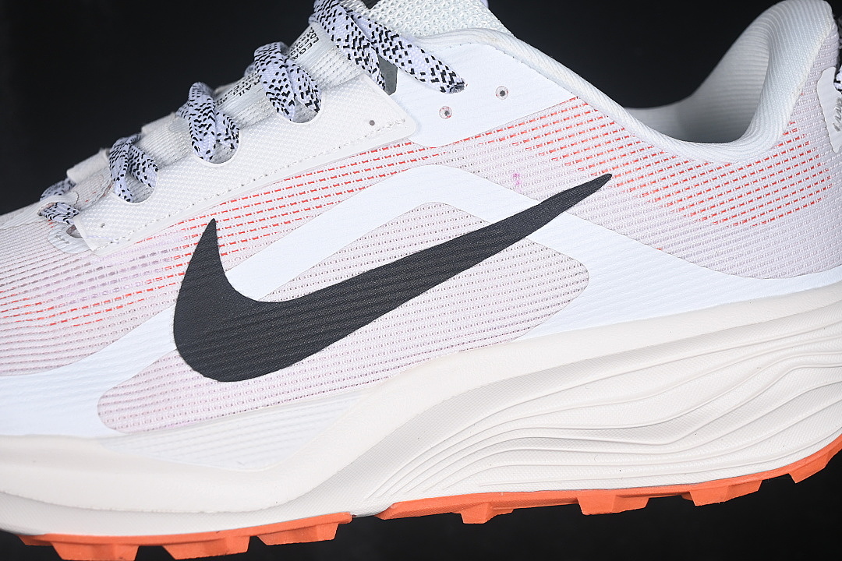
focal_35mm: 75
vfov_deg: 18.2
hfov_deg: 27.0
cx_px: 421
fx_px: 1754
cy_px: 280
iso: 160
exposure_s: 1/80
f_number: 7.1
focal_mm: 50
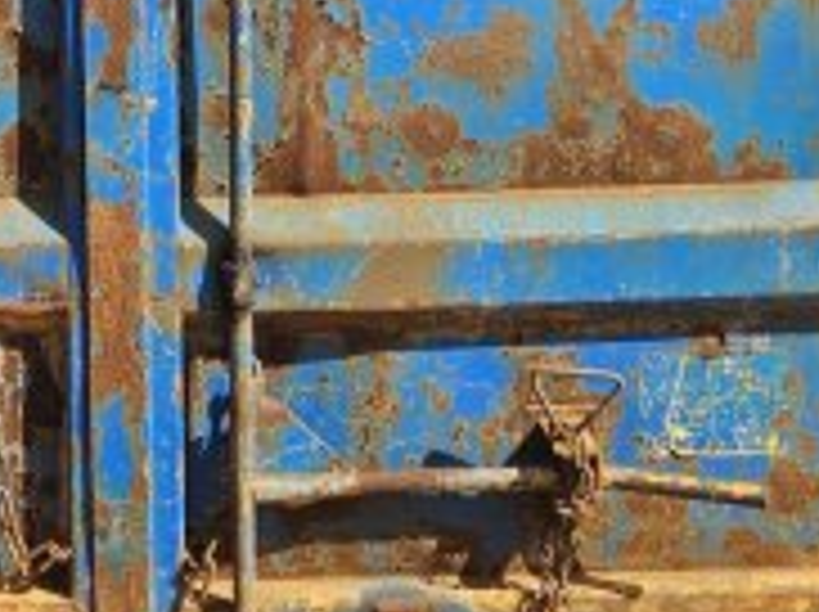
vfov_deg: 16.9
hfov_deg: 23.3
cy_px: -220
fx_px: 1914
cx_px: 40
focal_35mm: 81
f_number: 1.8
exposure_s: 1/1395
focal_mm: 5.4
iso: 25
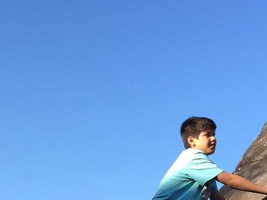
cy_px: 212
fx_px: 702
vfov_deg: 15.8
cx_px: -17
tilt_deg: +11.6
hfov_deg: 20.7
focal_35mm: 91
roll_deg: +0.3
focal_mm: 4.15
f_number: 2.2
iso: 32
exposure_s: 1/791
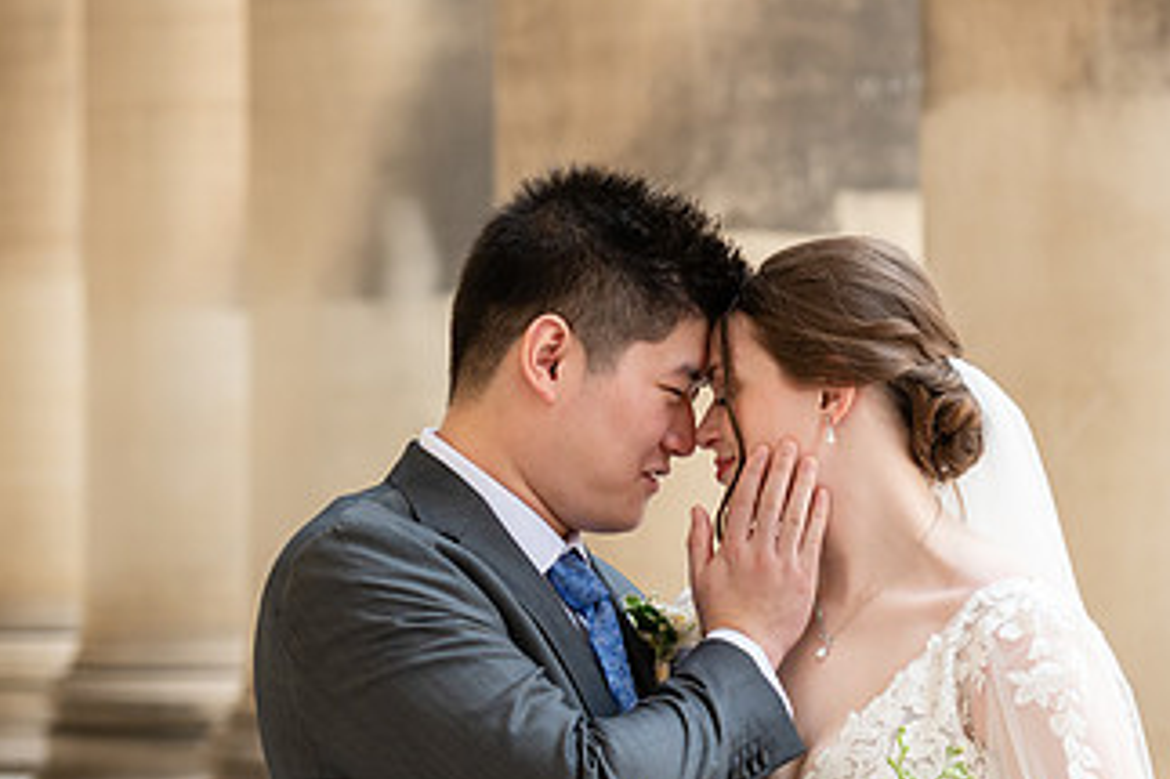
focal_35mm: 192
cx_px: 804
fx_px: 6237
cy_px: 634
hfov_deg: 10.7
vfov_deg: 7.1
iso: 640
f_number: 4
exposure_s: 1/320
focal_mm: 100
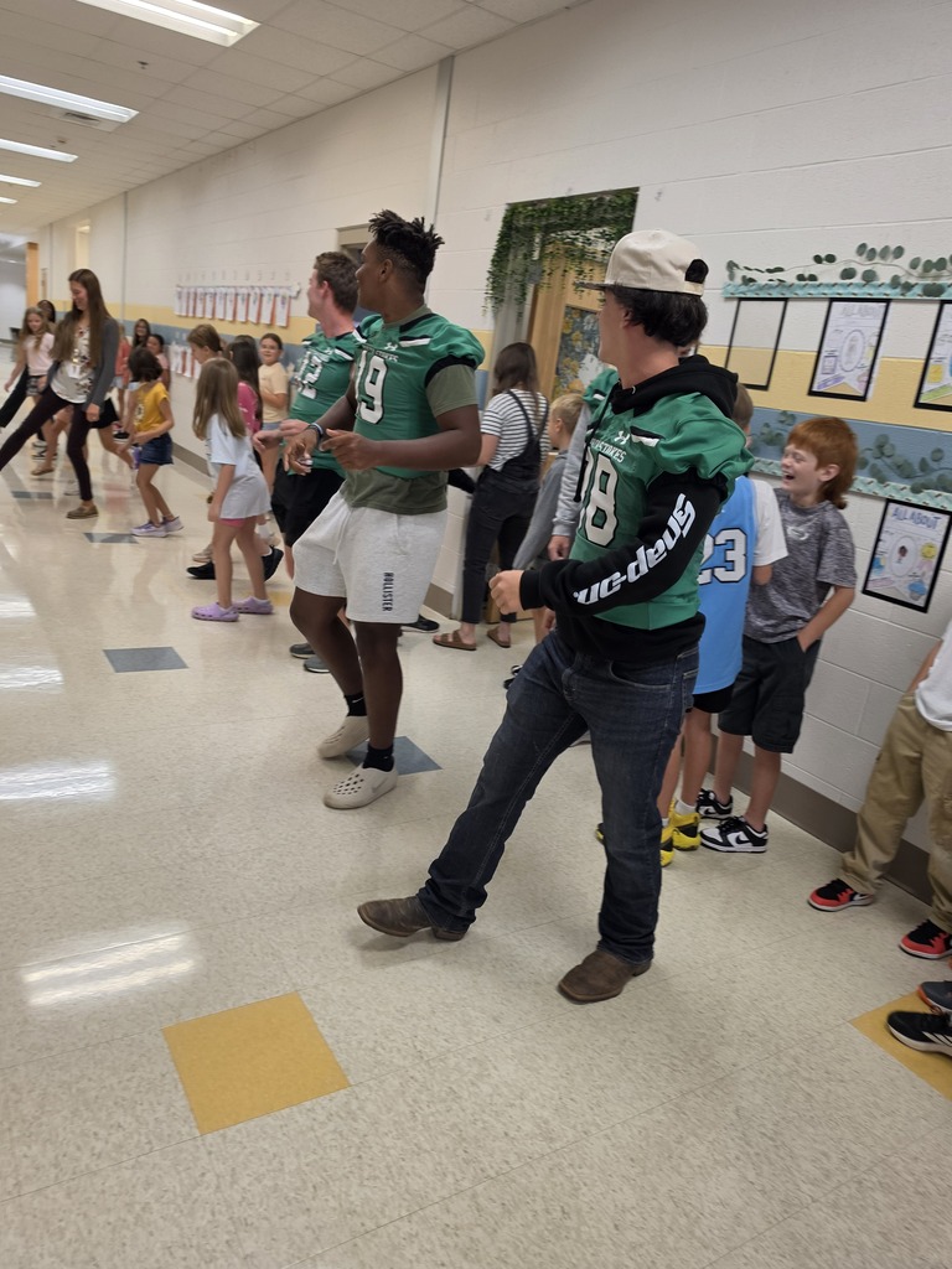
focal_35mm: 23
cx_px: 476
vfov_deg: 73.9
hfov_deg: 58.9
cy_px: 634
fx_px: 843
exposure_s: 1/120
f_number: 1.4
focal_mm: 6.5
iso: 160
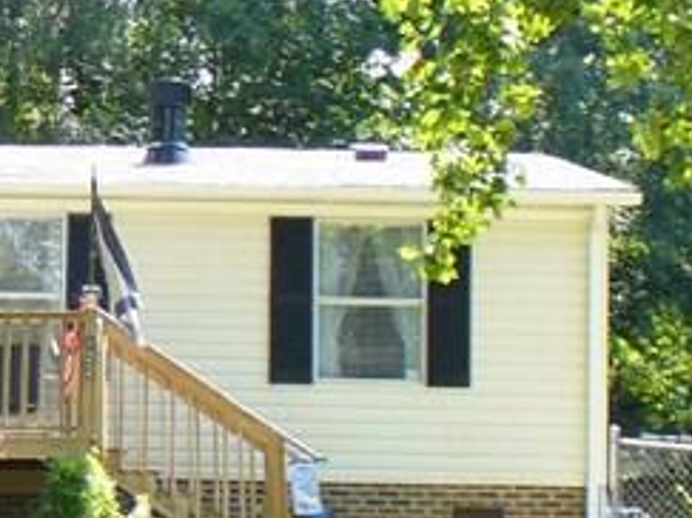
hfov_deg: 12.2
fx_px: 3117
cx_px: -236
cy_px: 131
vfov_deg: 9.5
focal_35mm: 156
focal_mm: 6.1
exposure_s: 1/125
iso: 80
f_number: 2.8
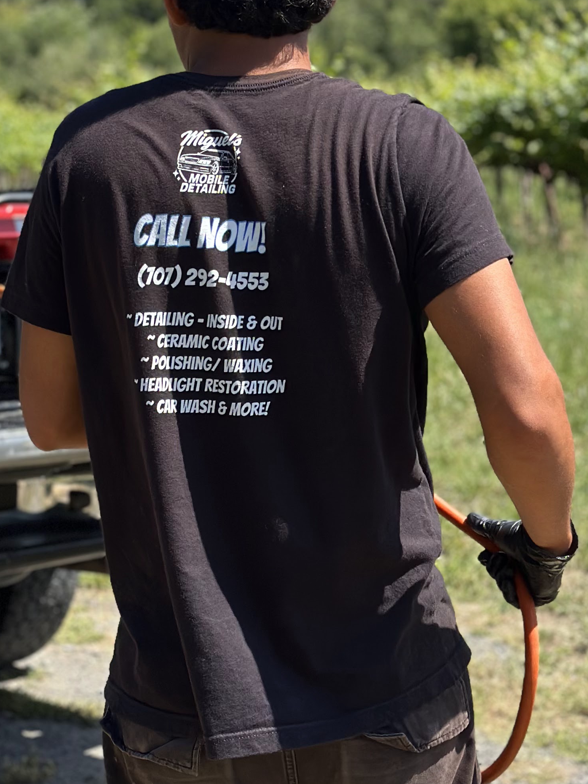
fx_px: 2220
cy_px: 198
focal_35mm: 98
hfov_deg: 15.1
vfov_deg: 19.9
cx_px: 202
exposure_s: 1/3876
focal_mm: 6.86
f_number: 1.78
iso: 100
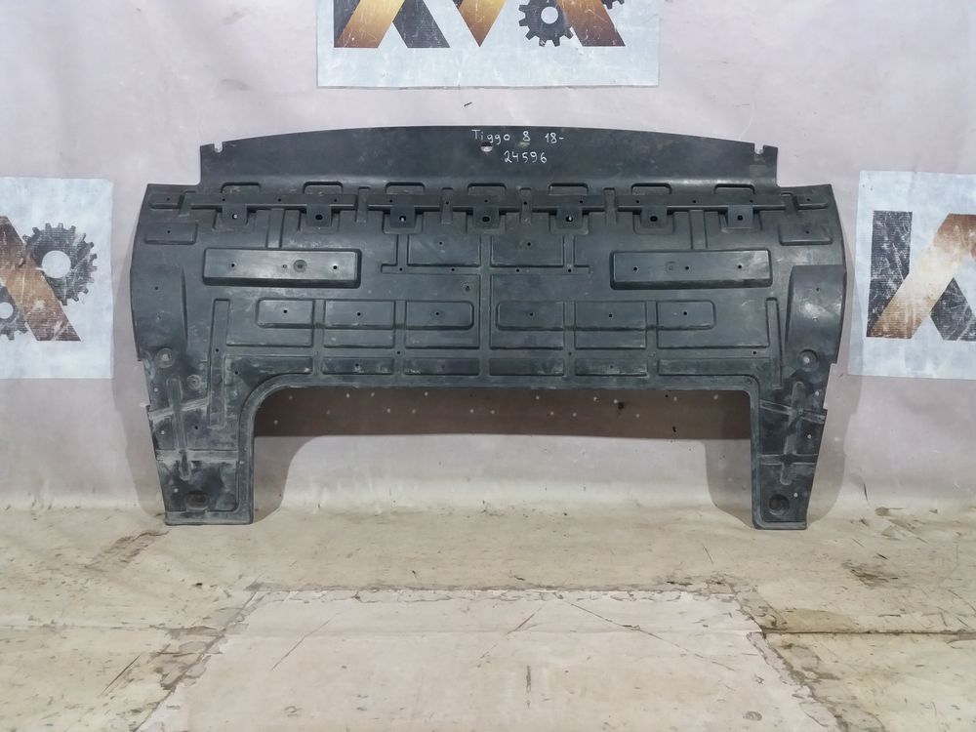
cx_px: 488
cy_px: 366
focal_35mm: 28
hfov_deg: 63.4
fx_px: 789
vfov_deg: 49.7
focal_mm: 3.7
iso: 160
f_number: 1.9
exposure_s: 1/20
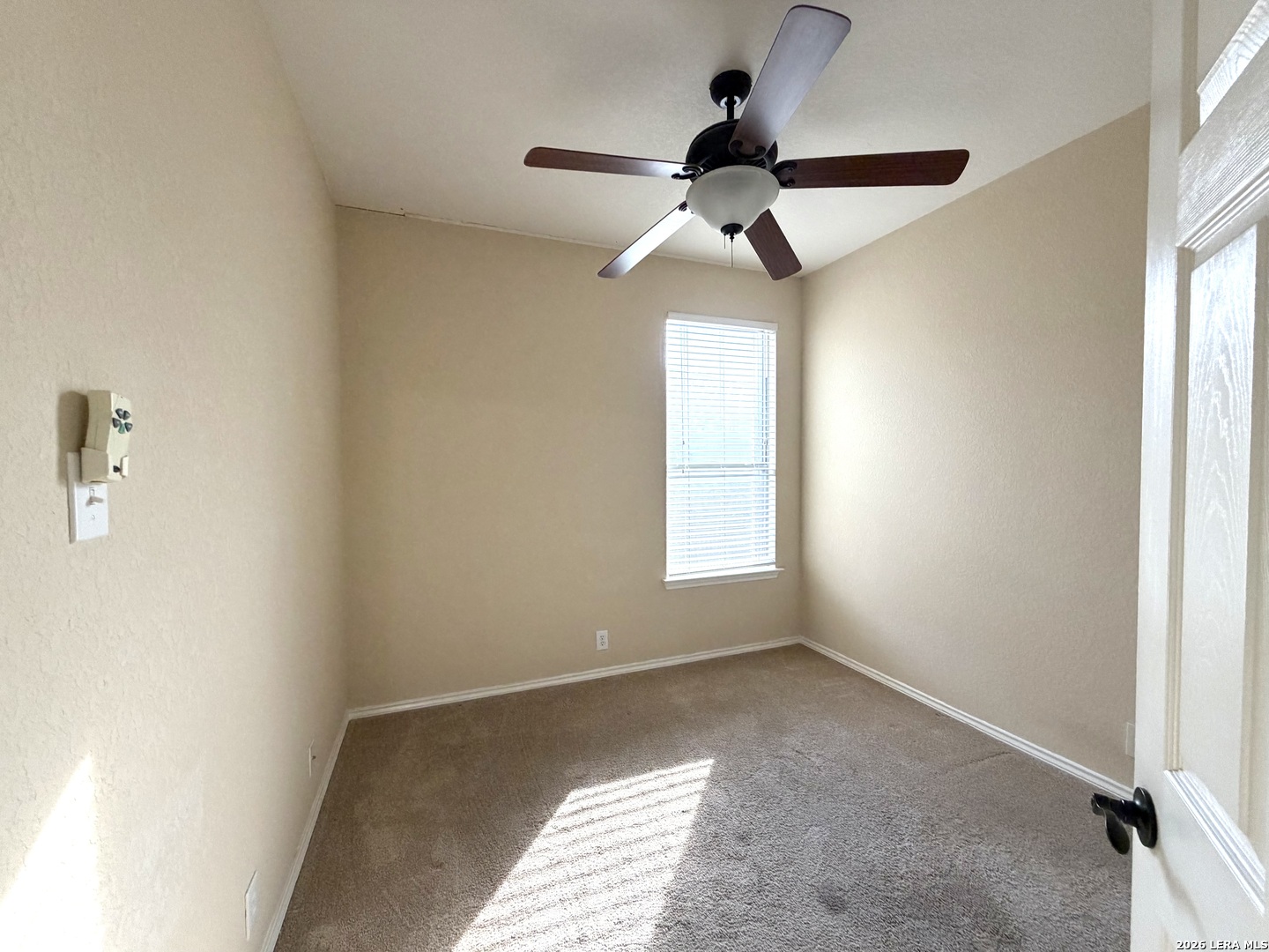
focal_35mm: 14
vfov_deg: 85.7
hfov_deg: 102.1
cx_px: 634
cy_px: 476
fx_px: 513
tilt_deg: -0.9
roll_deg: +0.7
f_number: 2.2
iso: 320
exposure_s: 1/120
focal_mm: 2.22
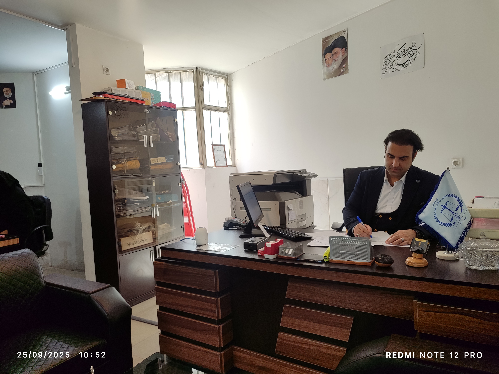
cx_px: 250
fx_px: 360
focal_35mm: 25
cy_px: 187
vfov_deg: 54.9
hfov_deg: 69.4
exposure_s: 1/50
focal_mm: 5.95
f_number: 1.89
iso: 69
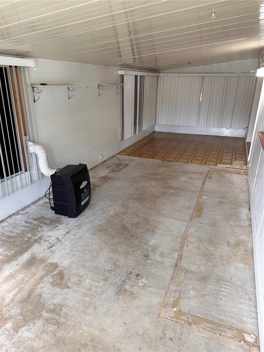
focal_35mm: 24
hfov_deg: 56.8
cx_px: 132
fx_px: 244
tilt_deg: -20.1
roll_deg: -2.1
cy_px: 176
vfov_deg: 71.6
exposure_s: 1/120
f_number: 1.78
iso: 200
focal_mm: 6.86
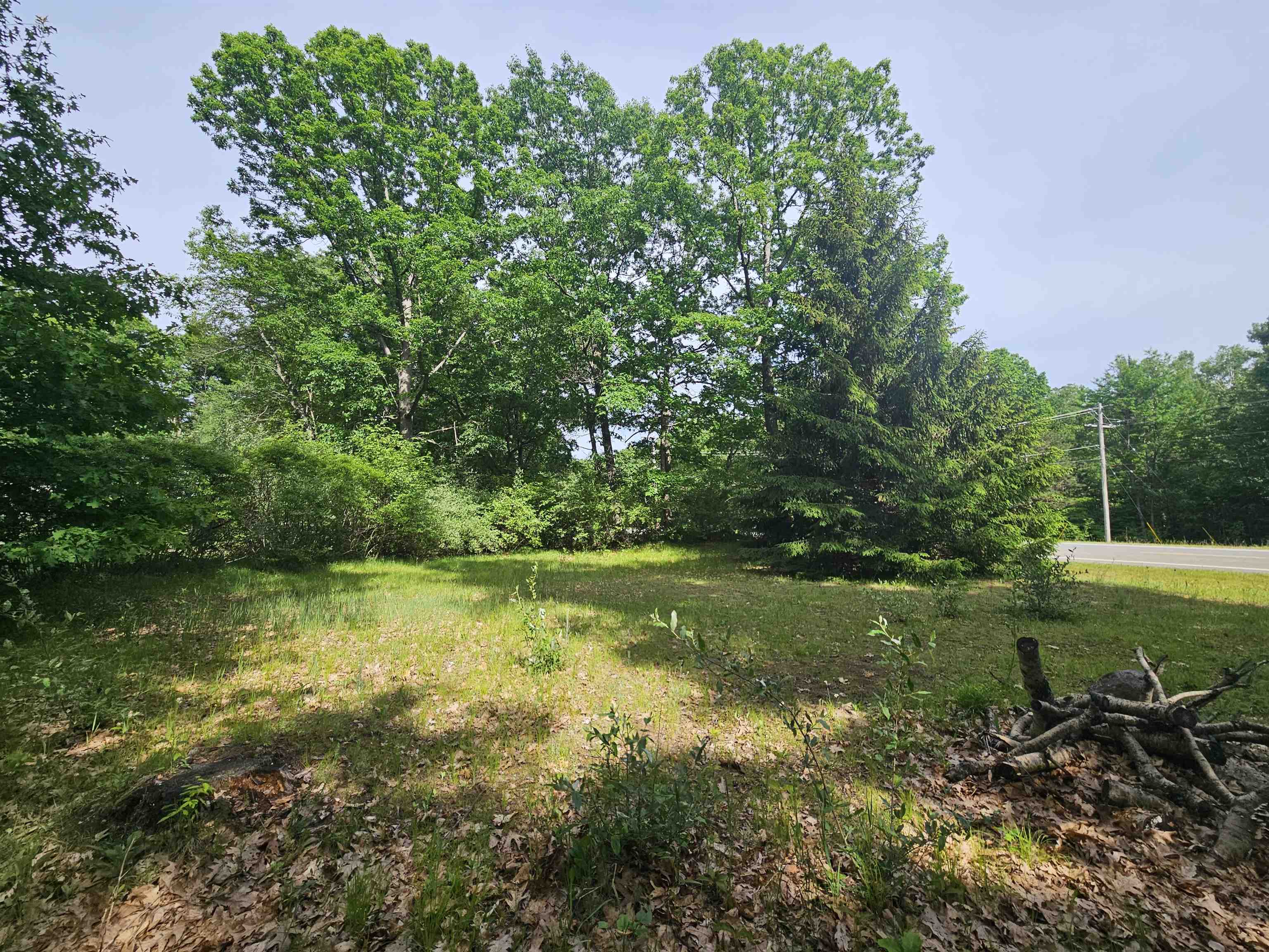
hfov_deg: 106.2
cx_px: 634
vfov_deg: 89.9
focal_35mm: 13
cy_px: 476
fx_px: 477
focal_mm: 2.2
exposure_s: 1/1399
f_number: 2.2
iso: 50
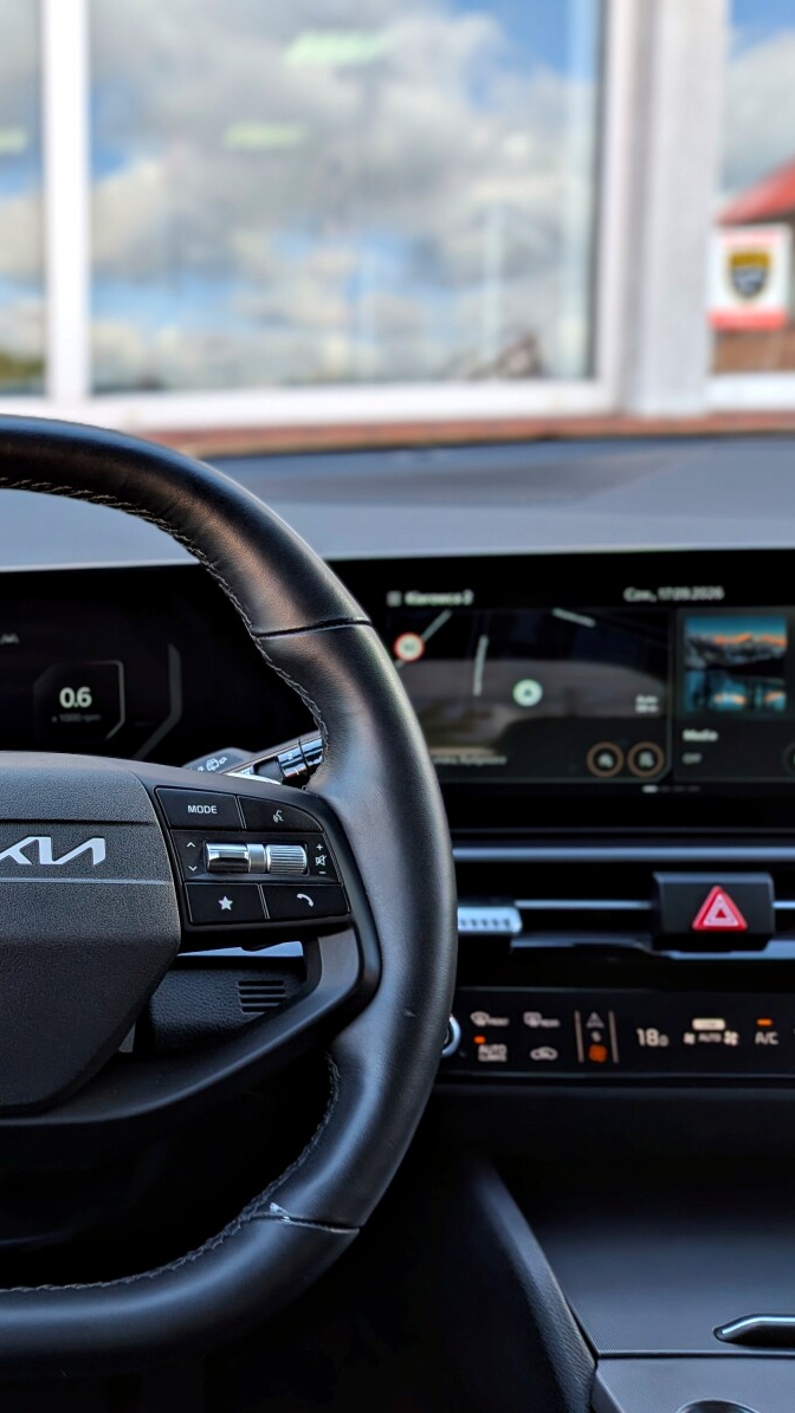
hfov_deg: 30.5
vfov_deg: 56.6
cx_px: -60
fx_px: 1312
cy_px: 706
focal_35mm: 35
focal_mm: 4.53
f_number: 1.7
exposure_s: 1/174
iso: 31
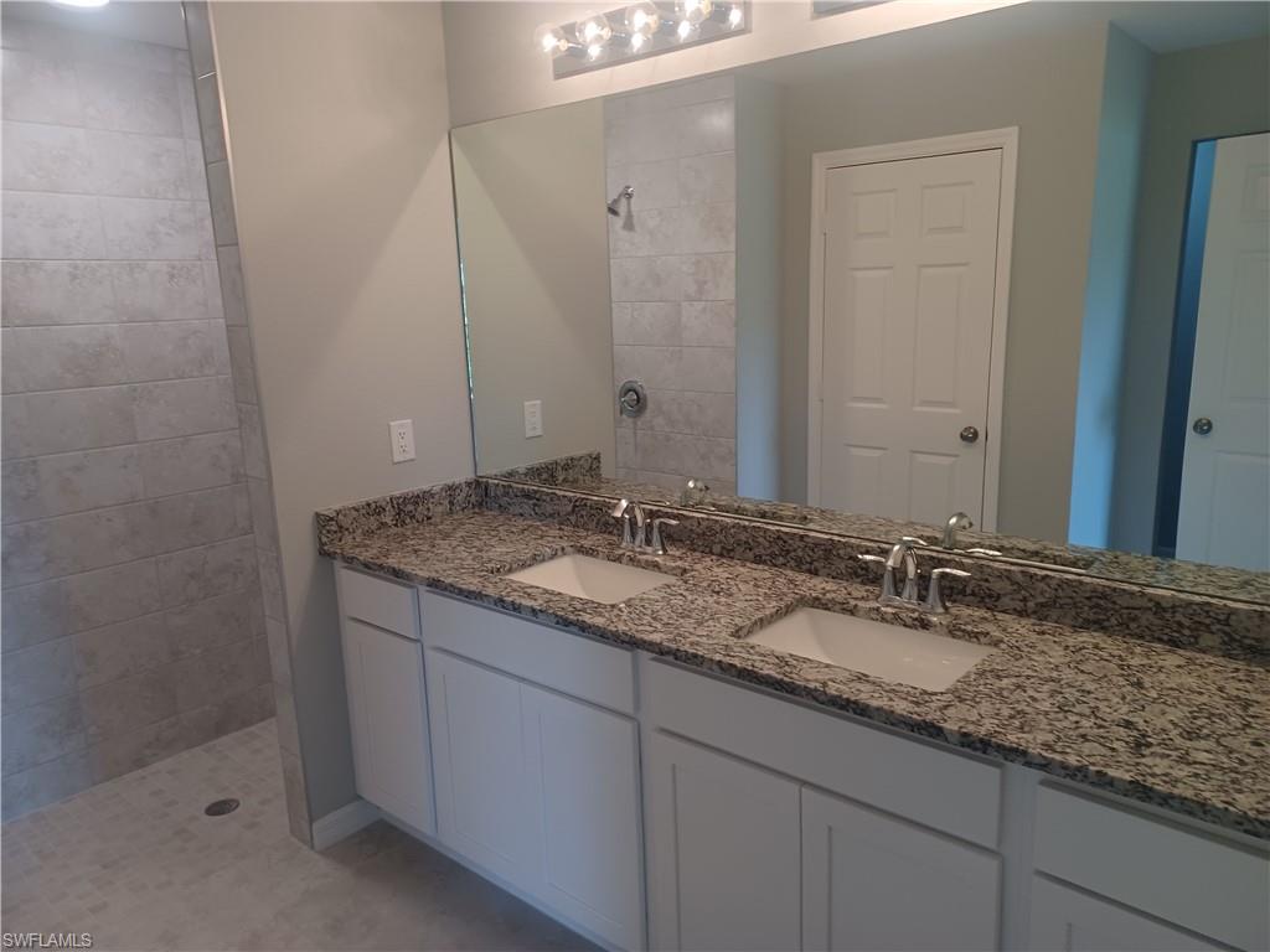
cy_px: 476
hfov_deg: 69.4
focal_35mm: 25
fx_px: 917
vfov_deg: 54.9
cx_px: 635
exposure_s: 1/60
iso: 250
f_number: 1.8
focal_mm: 4.6
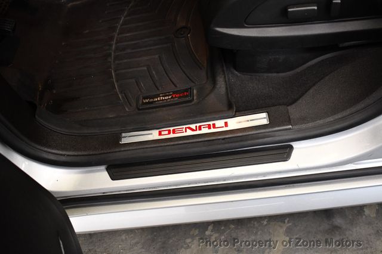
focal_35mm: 34
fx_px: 361
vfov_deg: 38.8
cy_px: 127
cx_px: 191
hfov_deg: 55.8
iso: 3200
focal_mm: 23
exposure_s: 1/125
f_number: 3.8
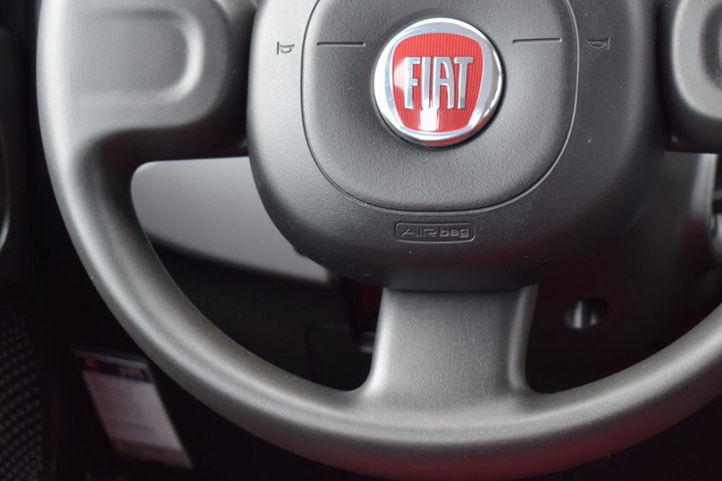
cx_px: 478
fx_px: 1945
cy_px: 146
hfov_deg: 21.0
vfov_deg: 14.1
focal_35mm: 97
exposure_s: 1/80
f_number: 5.3
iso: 400
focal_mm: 46
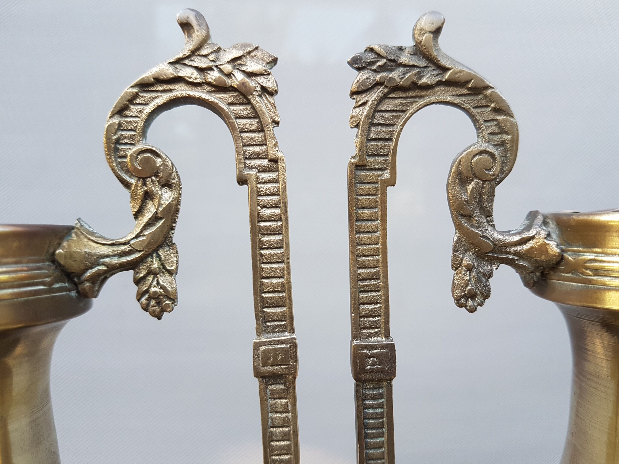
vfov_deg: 53.1
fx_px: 465
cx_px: 310
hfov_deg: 67.3
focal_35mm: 26
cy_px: 232
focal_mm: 4.2
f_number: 1.7
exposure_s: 1/100
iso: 64
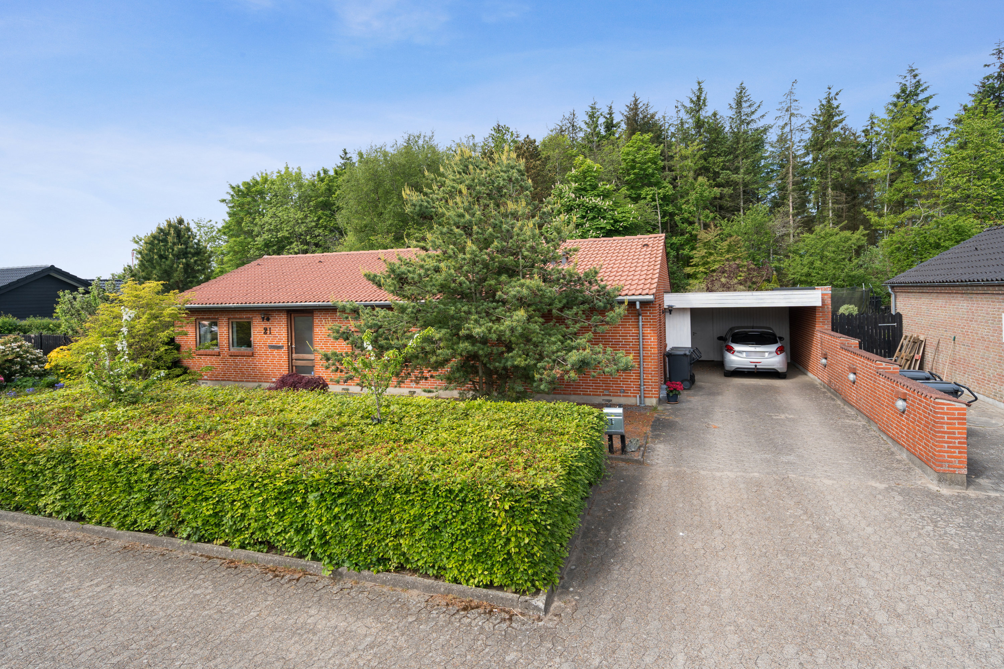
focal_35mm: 19
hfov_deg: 86.9
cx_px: 502
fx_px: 530
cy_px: 334
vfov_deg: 64.6
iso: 100
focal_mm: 19
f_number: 5.6
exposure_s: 1/200
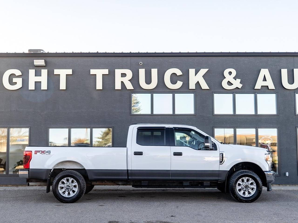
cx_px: 142
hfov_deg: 49.5
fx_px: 323
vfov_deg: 38.1
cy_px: 126
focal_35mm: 38
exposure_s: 1/125
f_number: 4
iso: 100
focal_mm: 30
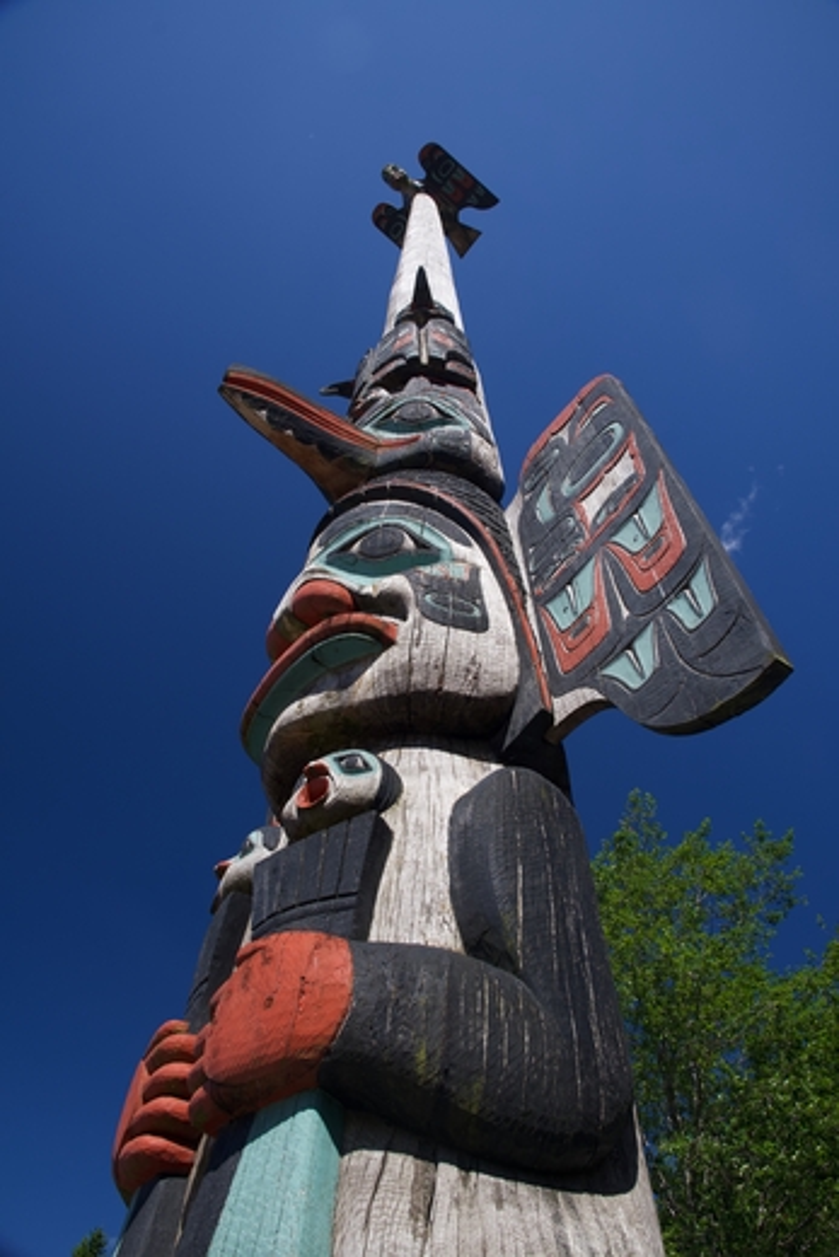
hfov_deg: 53.2
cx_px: 420
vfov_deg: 73.7
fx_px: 838
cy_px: 628
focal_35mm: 24
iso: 320
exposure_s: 1/320
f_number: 9
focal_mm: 16
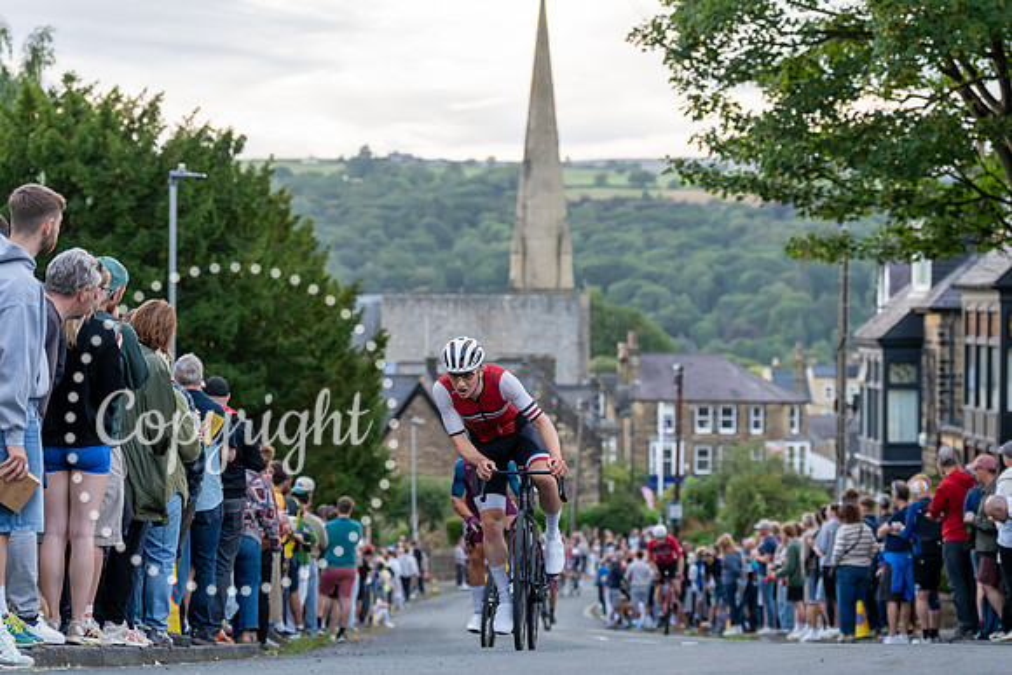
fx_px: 2756
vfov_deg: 14.0
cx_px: 506
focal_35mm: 98
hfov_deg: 20.8
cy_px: 338
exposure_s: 1/800
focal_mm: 96
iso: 2000
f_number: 3.5
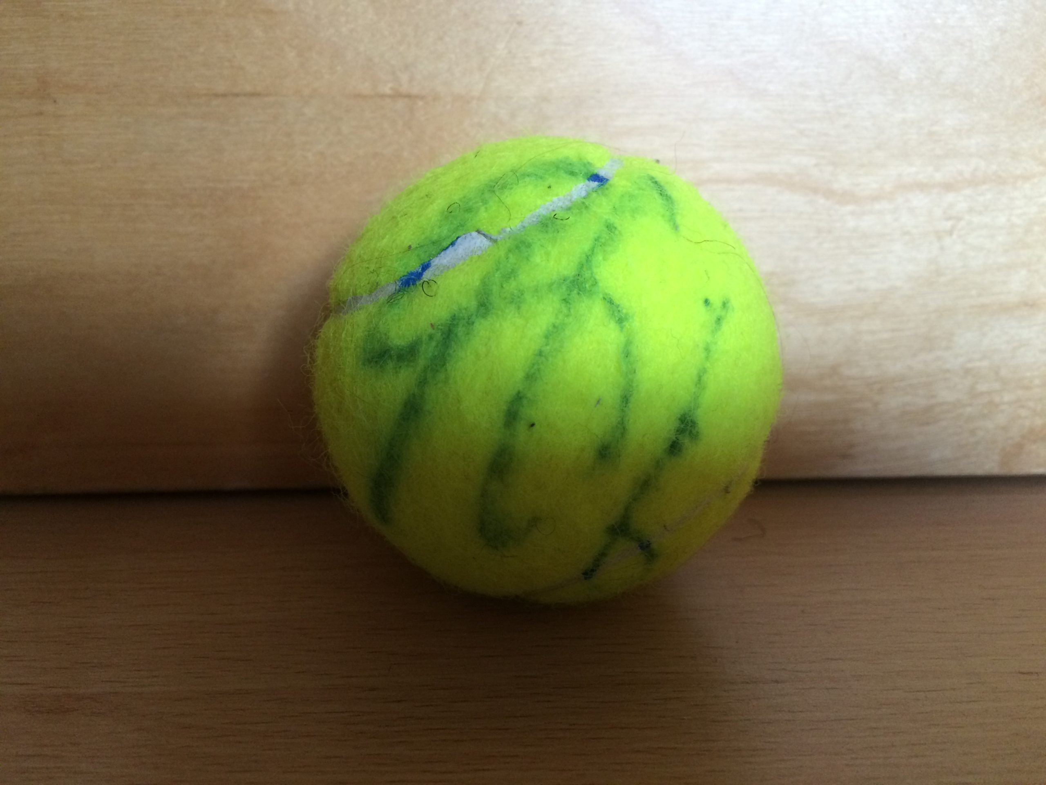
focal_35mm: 29
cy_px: 392
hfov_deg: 61.7
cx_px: 523
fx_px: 876
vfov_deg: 48.2
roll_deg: +1.3
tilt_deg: -15.4
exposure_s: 1/30
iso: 125
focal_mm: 4.15
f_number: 2.2
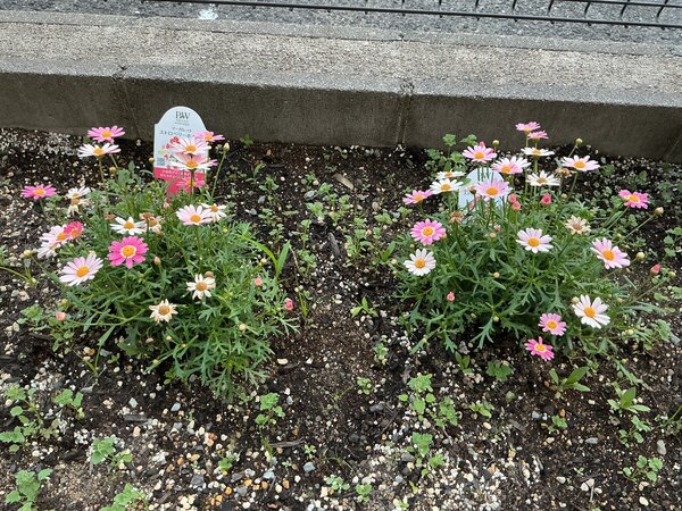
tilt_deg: -54.1
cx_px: 341
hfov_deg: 61.7
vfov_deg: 48.2
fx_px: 571
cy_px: 256
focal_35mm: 29
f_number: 1.8
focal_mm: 3
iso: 125
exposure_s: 1/60
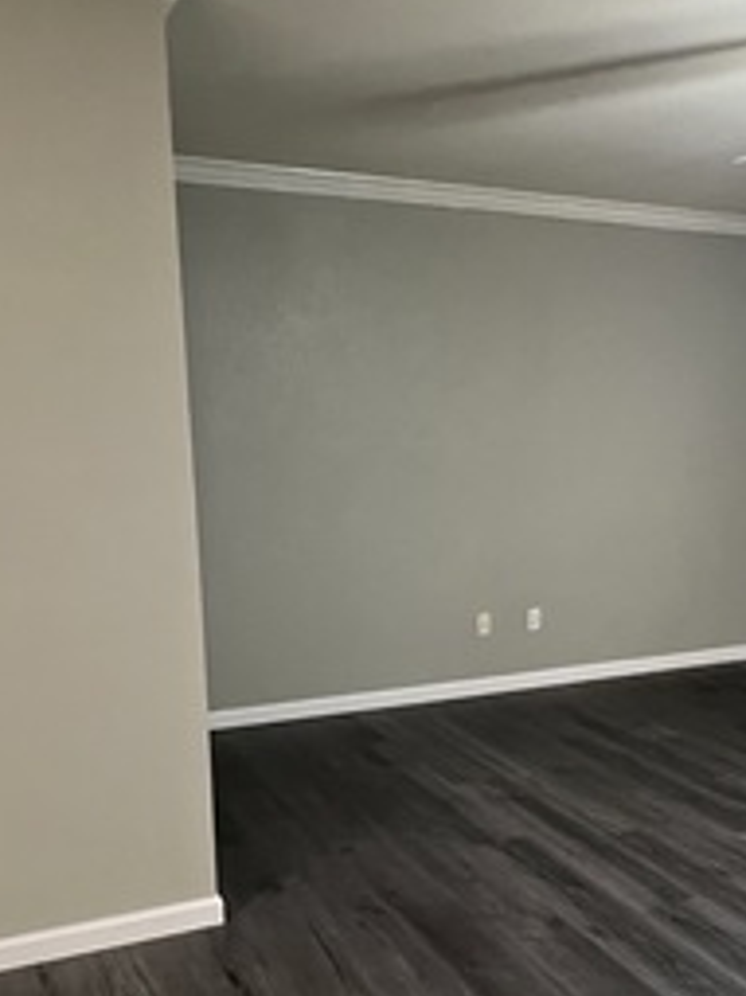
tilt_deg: -14.4
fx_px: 978
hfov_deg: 41.6
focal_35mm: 34
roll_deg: +0.0
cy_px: 685
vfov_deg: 52.6
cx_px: 441
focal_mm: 1.57
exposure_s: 1/60
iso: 1000
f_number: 1.8
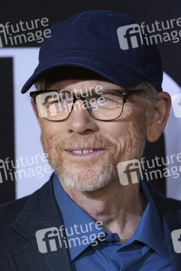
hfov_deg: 6.9
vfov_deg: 10.4
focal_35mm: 198
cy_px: 136
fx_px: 1492
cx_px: 90
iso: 1250
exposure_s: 1/400
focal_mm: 198
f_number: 5.6
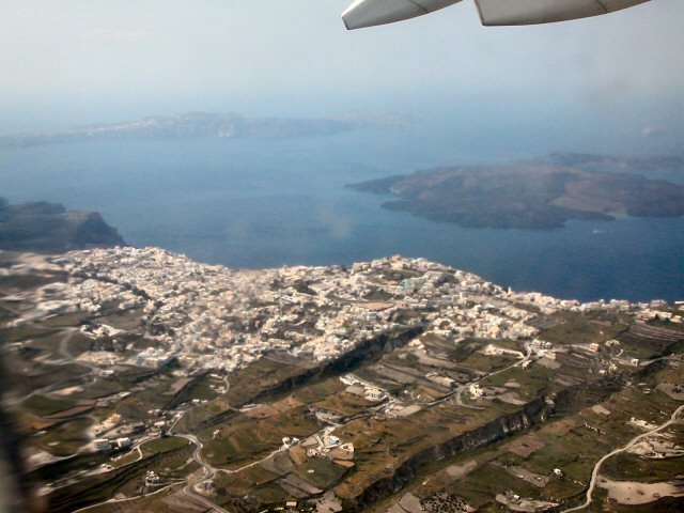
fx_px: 968
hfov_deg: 38.9
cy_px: 256
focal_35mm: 49
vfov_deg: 29.7
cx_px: 342
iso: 100
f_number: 5.2
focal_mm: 7.5
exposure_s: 1/414
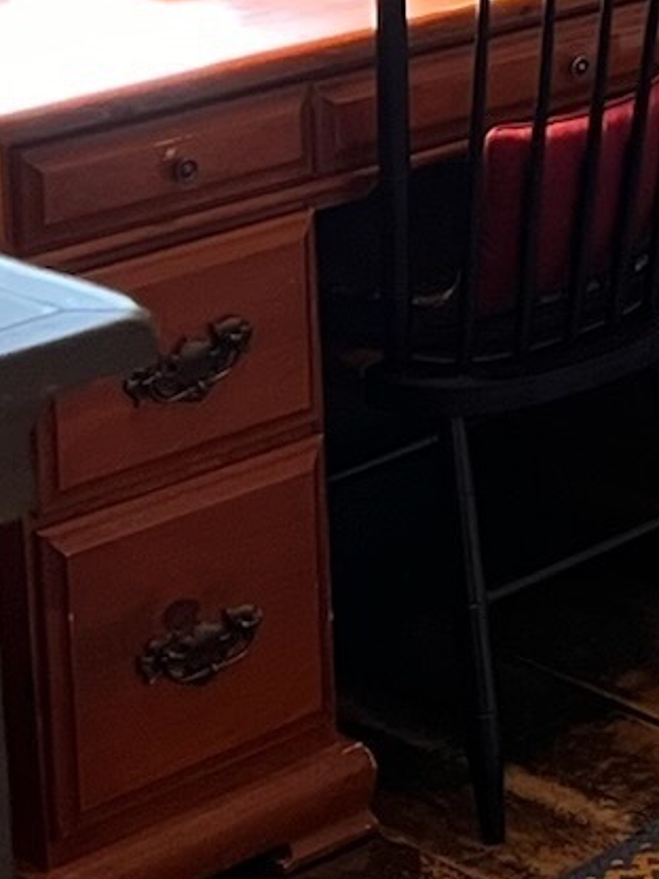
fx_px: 3249
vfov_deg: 15.0
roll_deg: -1.1
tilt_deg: -10.9
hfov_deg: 10.7
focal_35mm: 128
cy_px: -72
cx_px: 1280
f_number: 1.5
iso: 250
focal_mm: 5.7
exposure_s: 1/60
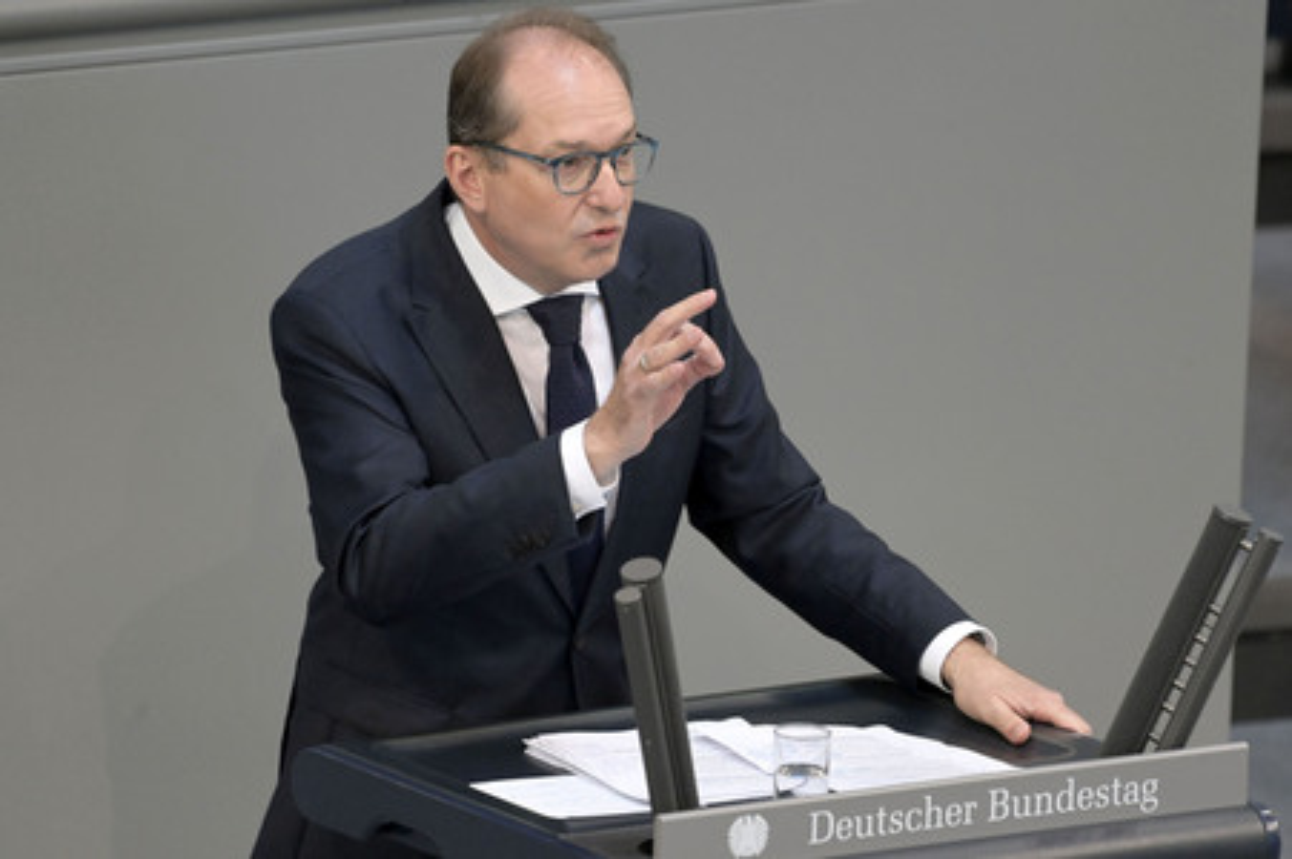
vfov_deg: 3.5
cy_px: 430
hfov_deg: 5.3
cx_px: 646
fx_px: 13986
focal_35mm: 390
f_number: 5.6
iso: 8000
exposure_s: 1/400
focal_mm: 390
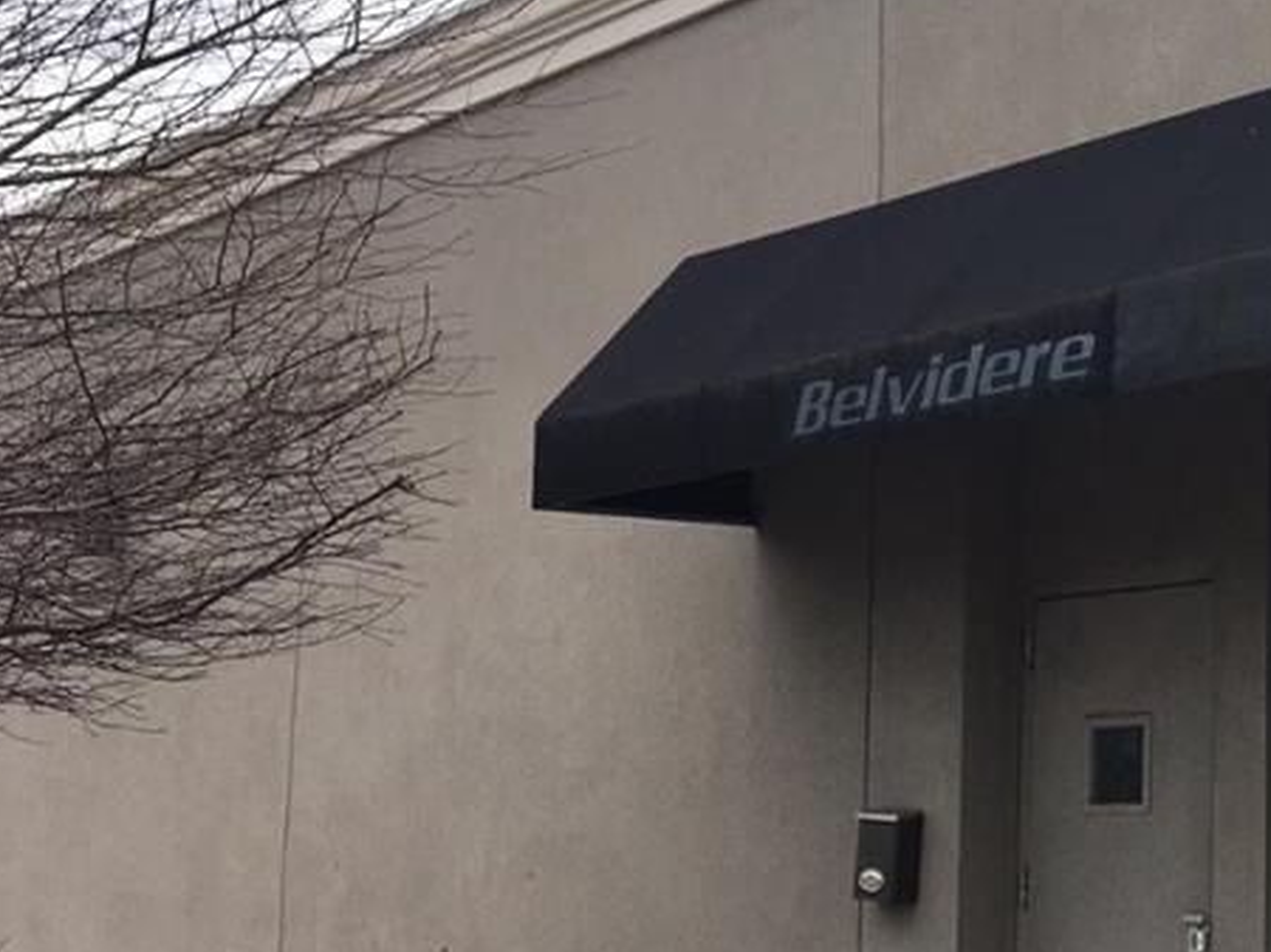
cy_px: 555
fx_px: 2422
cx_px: 1401
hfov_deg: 27.0
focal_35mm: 66
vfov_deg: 22.2
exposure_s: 1/413
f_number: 2.2
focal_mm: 4.15
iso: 25
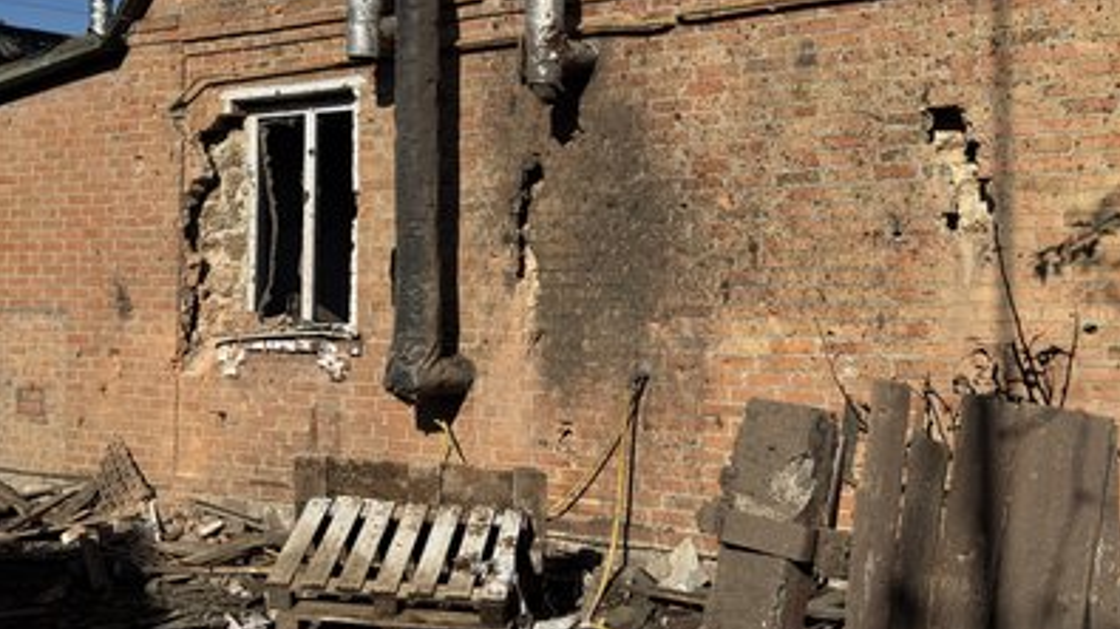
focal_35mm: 53
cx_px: 561
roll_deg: -1.1
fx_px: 1574
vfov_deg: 22.6
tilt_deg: +1.8
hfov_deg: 39.2
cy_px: 238
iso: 64
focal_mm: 6.76
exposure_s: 1/7092
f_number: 1.78
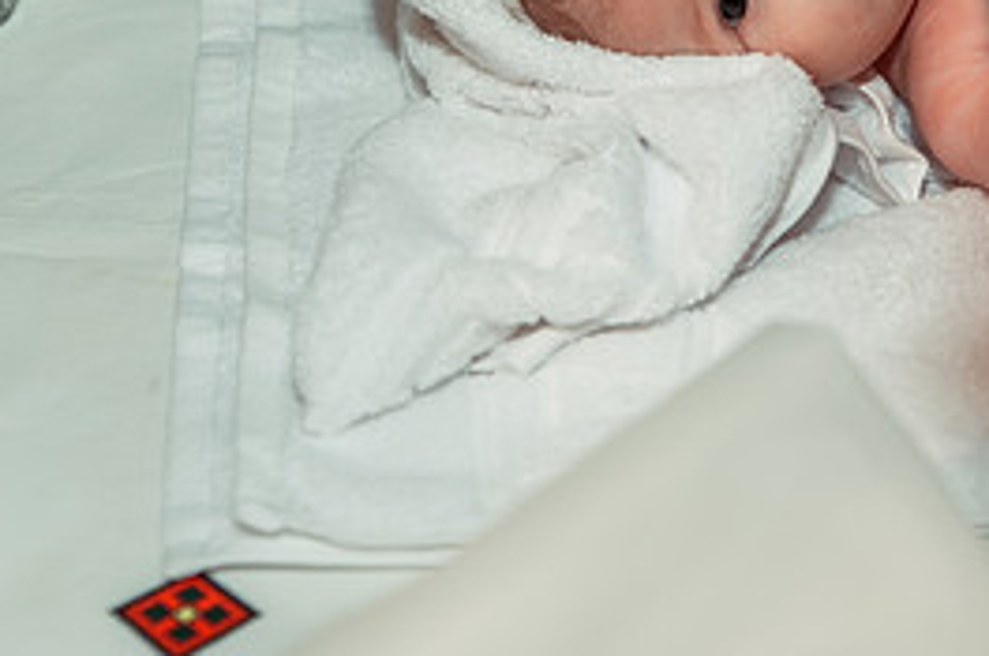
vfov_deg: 11.2
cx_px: 742
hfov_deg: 16.9
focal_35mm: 121
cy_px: 0
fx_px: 3318
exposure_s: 1/250
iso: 2500
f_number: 3.5
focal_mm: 55
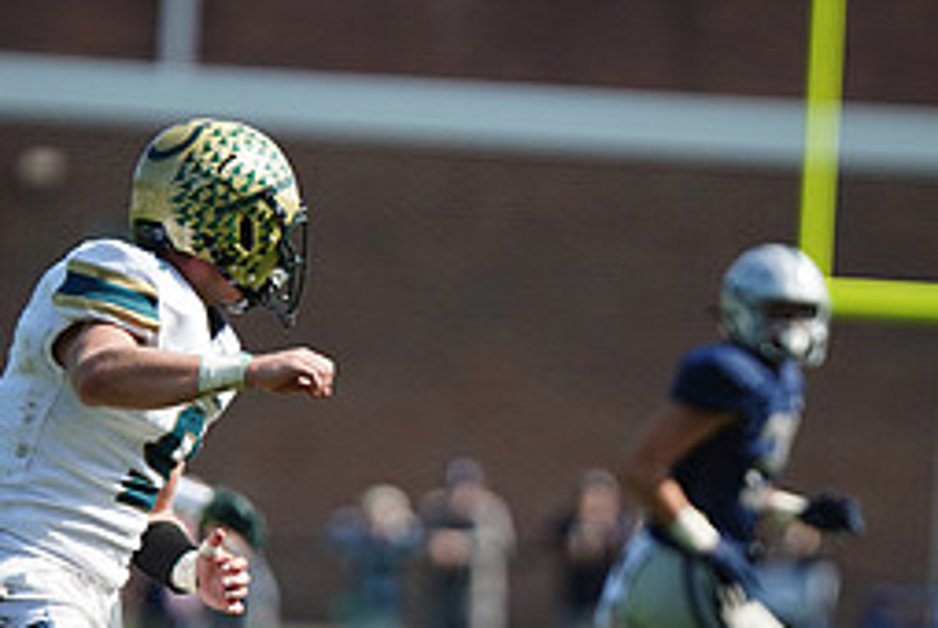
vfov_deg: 2.2
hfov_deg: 3.3
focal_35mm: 625
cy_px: 438
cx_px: 391
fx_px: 16303
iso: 400
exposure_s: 1/4000
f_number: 2.8
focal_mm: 274
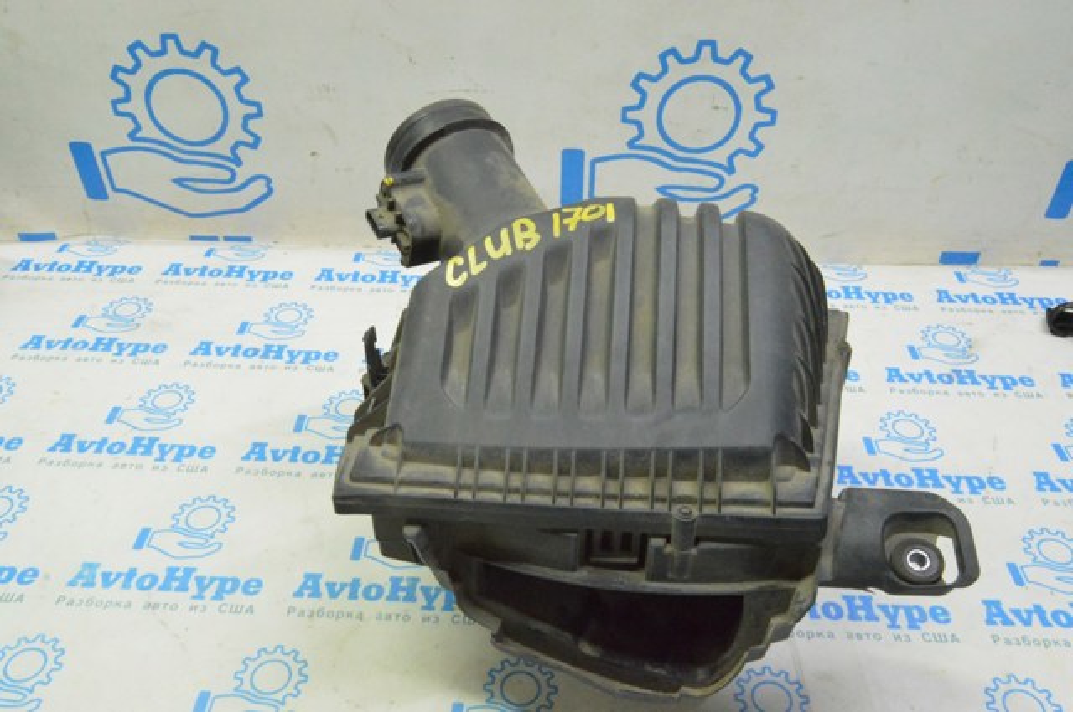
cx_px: 536
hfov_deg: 62.0
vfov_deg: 43.5
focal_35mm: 30
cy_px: 356
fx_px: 893
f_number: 20
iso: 6400
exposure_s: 1/20
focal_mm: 20
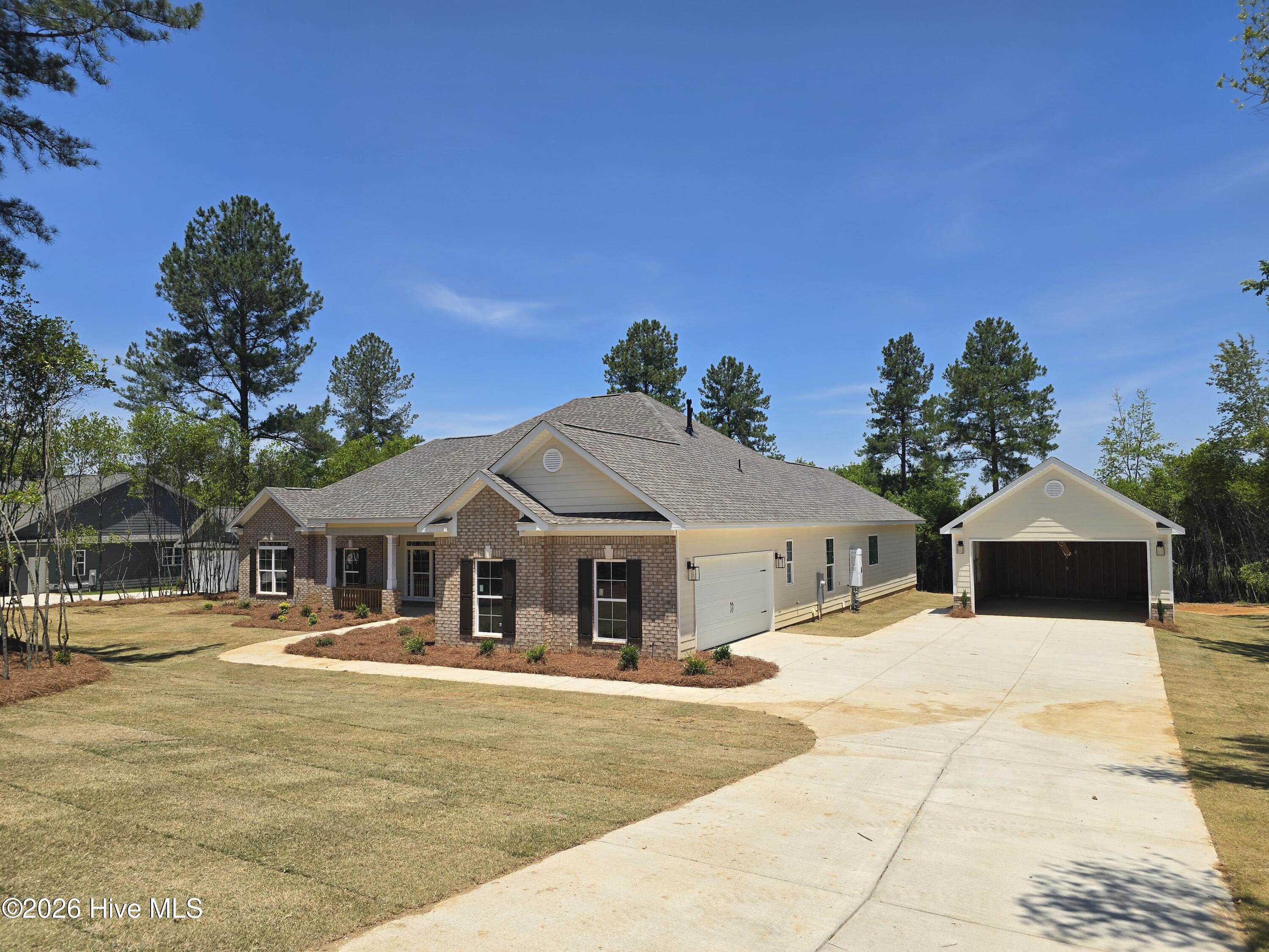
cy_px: 476
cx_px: 634
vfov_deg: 58.9
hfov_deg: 73.9
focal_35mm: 23
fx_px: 843
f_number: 1.7
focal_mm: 6.3
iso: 12
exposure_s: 1/1195
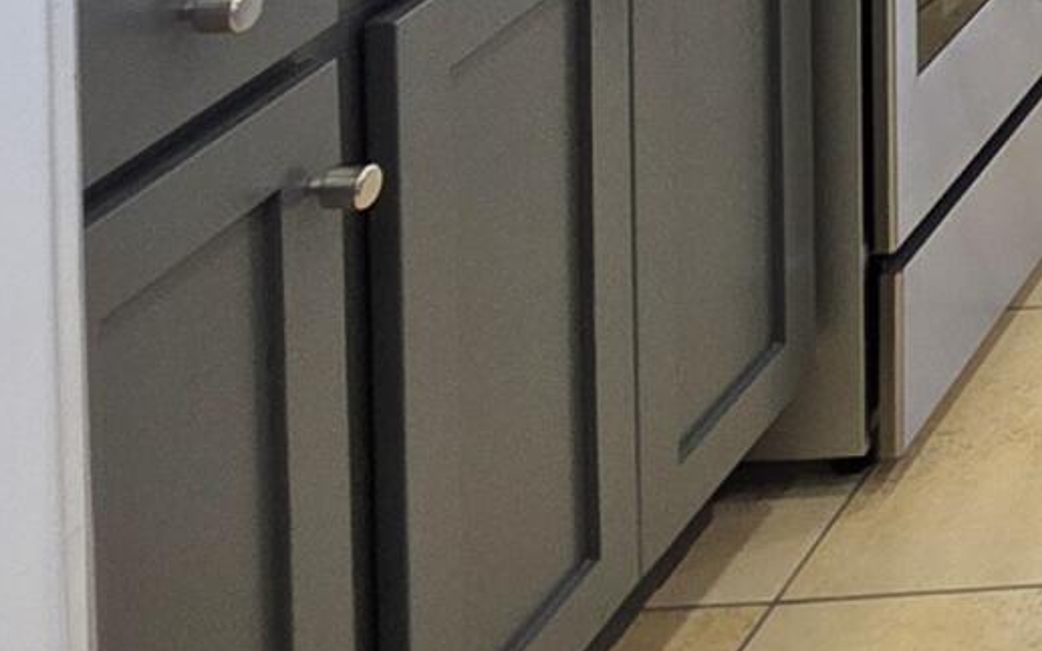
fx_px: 2272
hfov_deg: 17.1
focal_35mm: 80
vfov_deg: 12.6
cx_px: 2195
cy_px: -929
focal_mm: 2.2
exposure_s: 1/120
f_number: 1.9
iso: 80
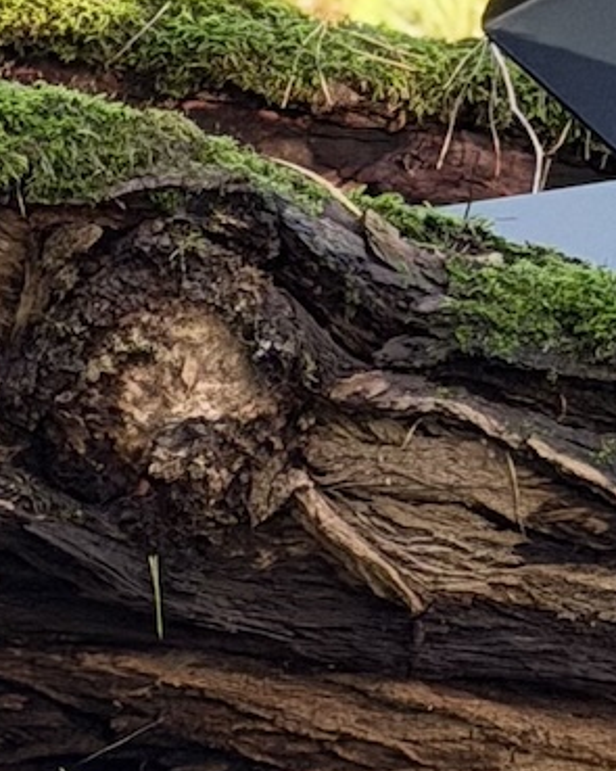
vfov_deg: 6.3
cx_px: -255
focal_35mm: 305
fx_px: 6954
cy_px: -4
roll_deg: +2.3
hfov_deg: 5.0
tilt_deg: -6.2
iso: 320
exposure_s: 1/40
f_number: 1.78
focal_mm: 6.76
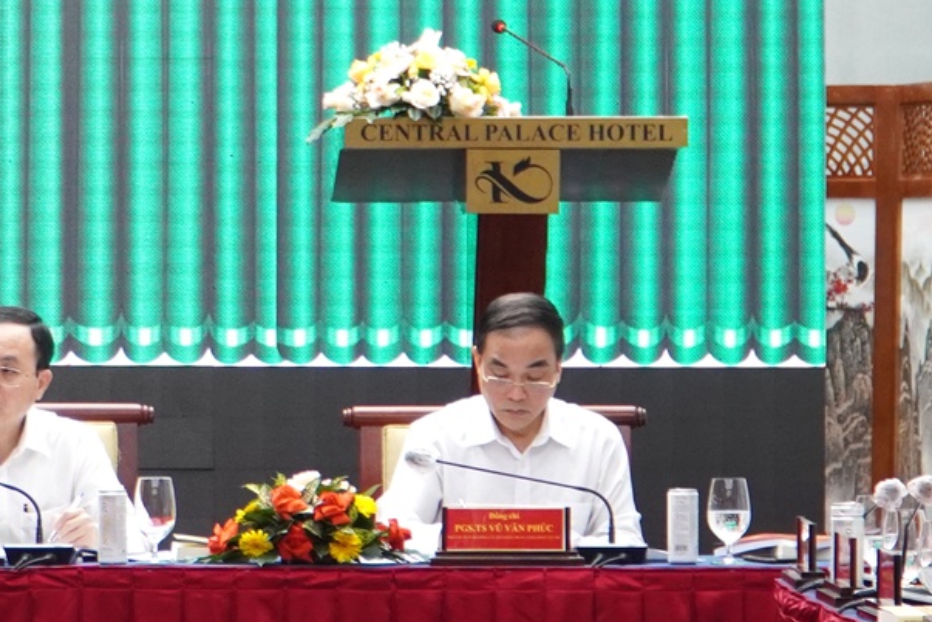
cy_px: 142
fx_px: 5410
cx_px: 54
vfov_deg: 6.6
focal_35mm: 209
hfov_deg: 9.8
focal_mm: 42
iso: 1000
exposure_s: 1/125
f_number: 4
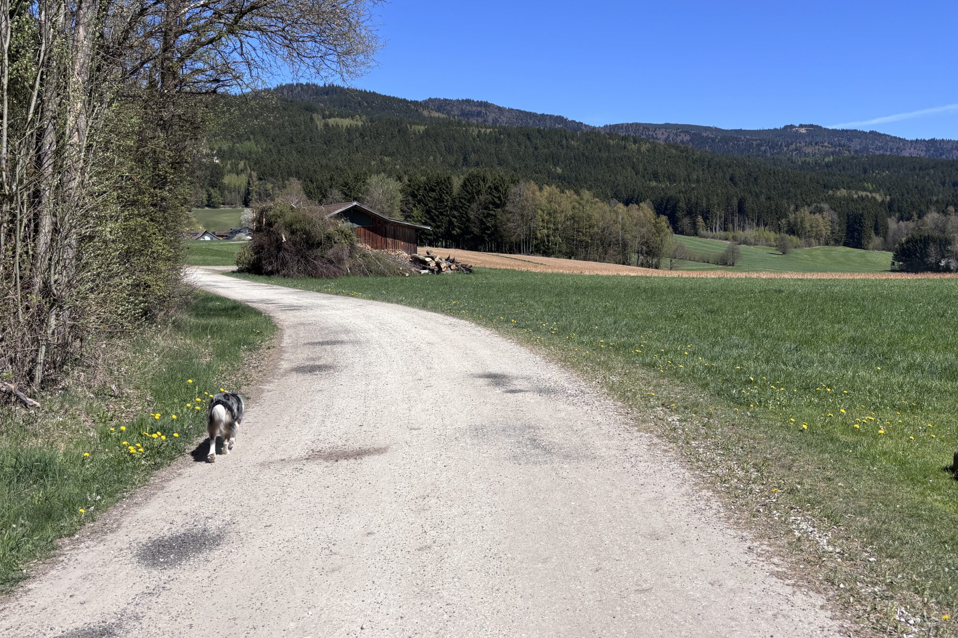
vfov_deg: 38.7
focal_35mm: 34
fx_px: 905
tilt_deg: -0.7
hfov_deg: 55.7
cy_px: 255
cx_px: 533
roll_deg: -1.5
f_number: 1.6
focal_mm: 5.96
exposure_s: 1/3937
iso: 50
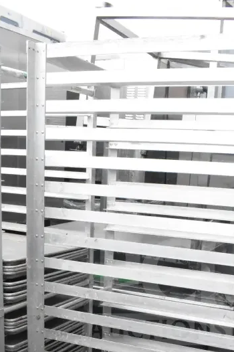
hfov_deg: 28.4
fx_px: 459
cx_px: 157
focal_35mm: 47
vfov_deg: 39.9
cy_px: 292
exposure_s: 1/800
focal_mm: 18
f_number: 14
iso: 6400
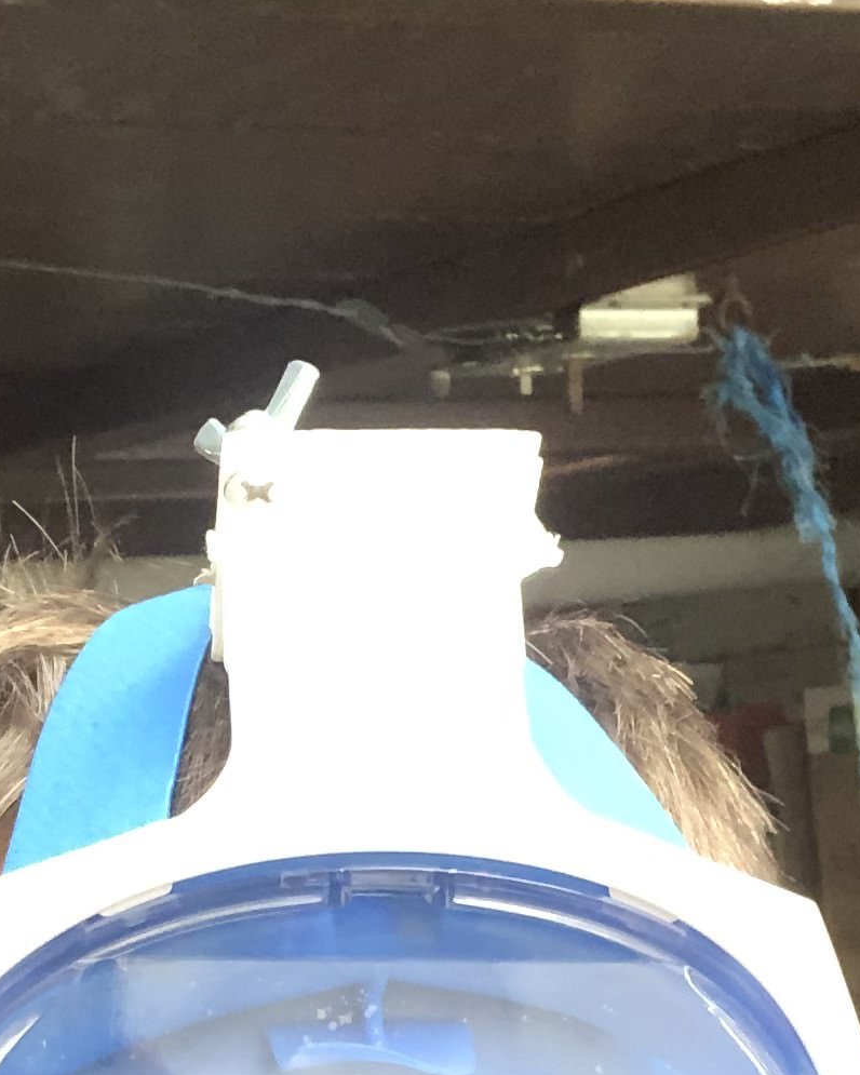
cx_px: 345
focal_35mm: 97
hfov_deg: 15.9
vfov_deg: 19.1
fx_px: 3086
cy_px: 1113
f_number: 2.2
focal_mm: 2.87
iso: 100
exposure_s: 1/120
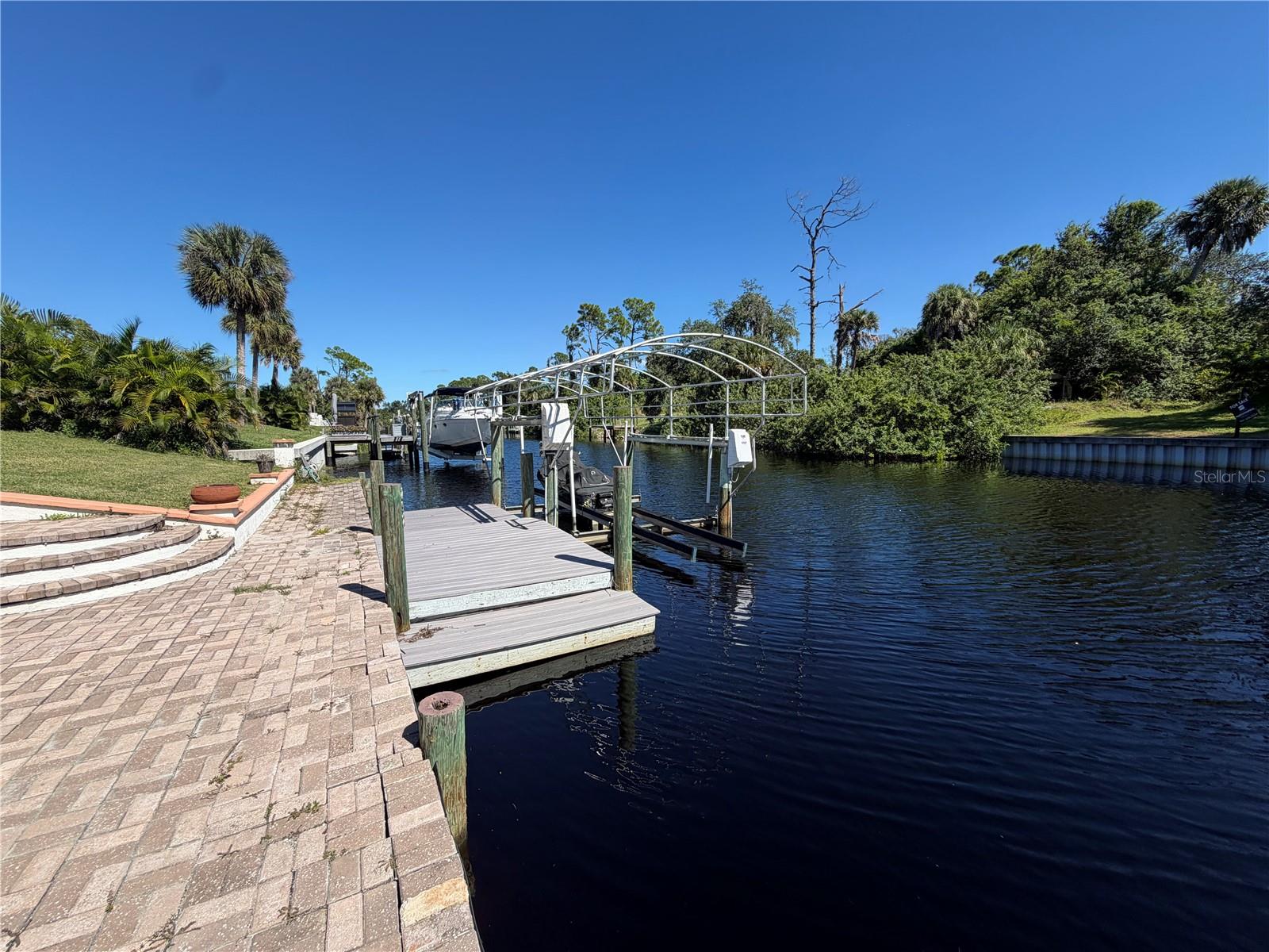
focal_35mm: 14
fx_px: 513
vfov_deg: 85.7
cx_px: 634
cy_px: 476
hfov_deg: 102.1
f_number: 2.2
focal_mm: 2.22
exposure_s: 1/770
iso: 20
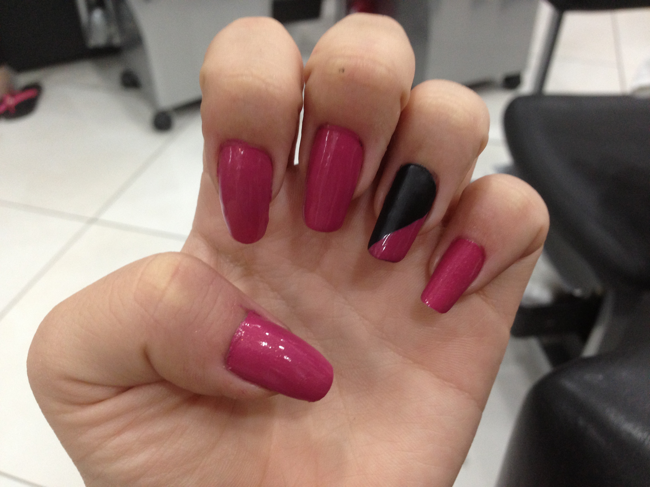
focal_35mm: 33
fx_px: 620
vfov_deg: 42.9
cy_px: 244
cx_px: 325
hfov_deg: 55.4
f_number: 2.4
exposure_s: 1/20
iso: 160
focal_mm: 4.13
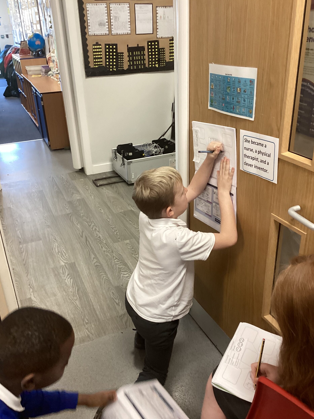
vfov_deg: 56.8
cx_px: 153
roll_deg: +2.7
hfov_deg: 44.2
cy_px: 209
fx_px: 387
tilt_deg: -27.9
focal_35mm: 32
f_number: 2.4
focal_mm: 3.3
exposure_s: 1/60
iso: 160
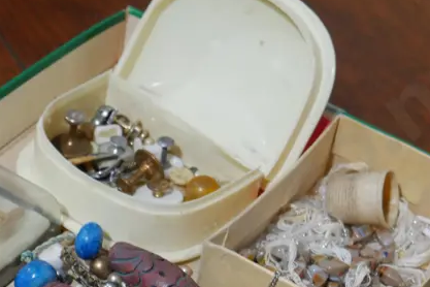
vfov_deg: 10.1
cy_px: 386
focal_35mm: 133
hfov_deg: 15.3
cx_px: 47
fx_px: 1588
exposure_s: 1/60
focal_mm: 26
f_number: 5.3
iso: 500
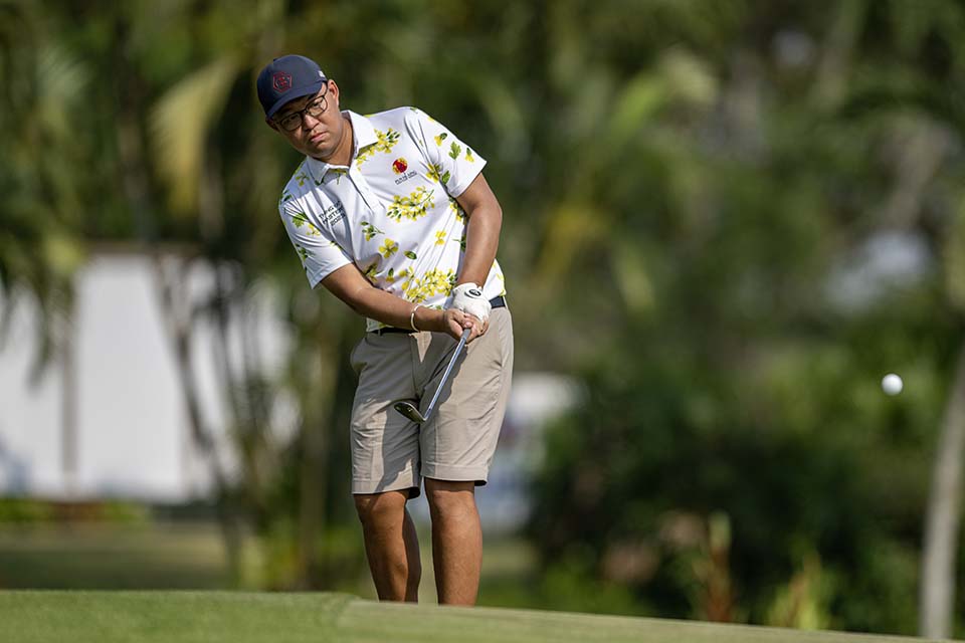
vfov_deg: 3.4
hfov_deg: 5.2
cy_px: 322
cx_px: 482
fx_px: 10721
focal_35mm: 400
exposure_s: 1/2500
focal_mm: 400
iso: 140
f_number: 2.8
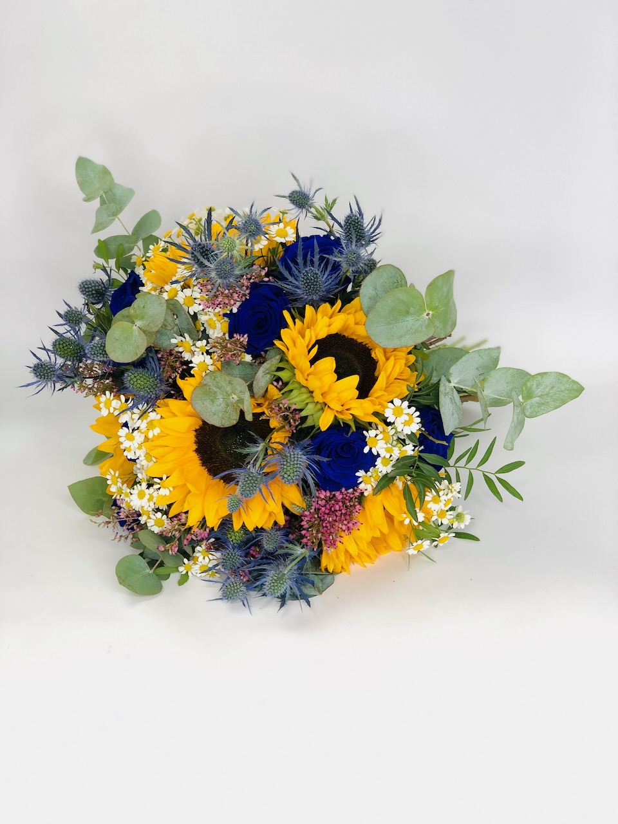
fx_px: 1238
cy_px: 412
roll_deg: +0.9
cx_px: 309
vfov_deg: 36.8
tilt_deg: -21.8
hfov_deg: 28.0
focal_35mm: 52
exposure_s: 1/50
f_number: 2.4
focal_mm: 6
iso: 32
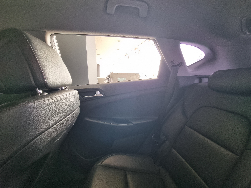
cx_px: 126
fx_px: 94
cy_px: 94
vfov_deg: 89.9
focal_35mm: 13
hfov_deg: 106.2
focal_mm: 2.2
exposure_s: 1/60
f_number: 2.2
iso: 125
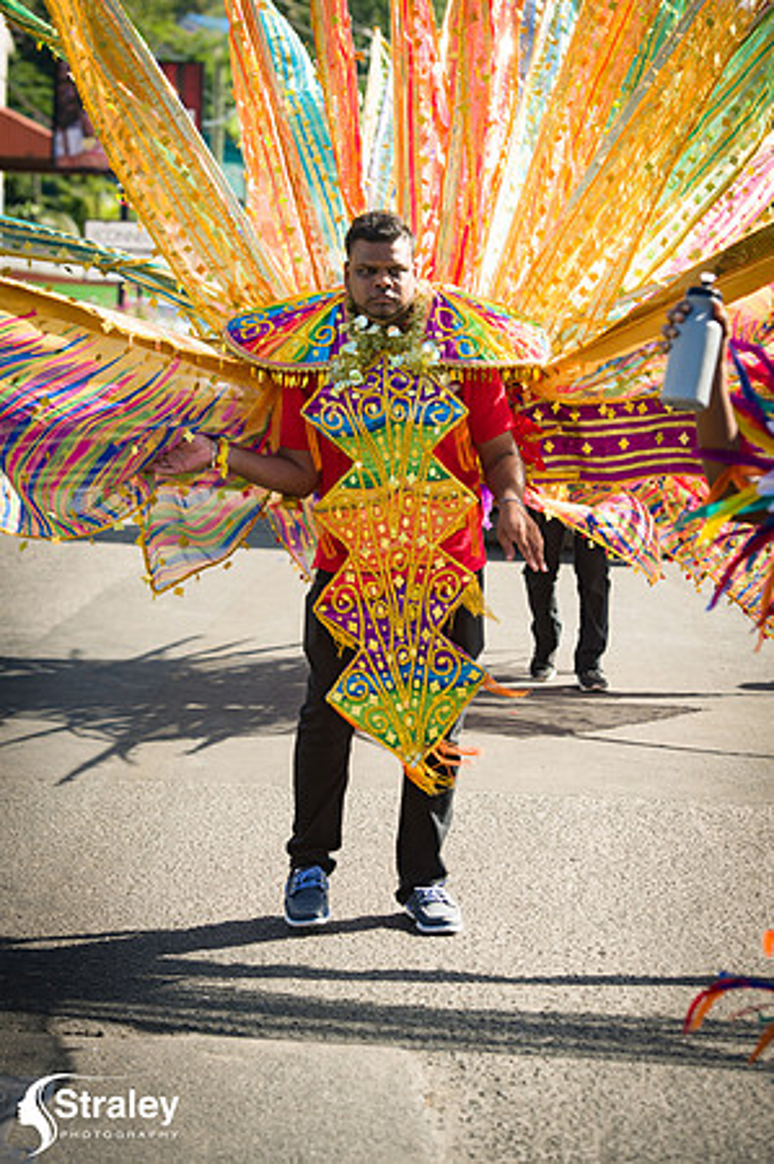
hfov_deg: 13.7
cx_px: 387
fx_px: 3232
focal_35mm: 100
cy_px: 582
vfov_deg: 20.4
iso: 100
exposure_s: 1/200
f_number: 6.3
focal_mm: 100
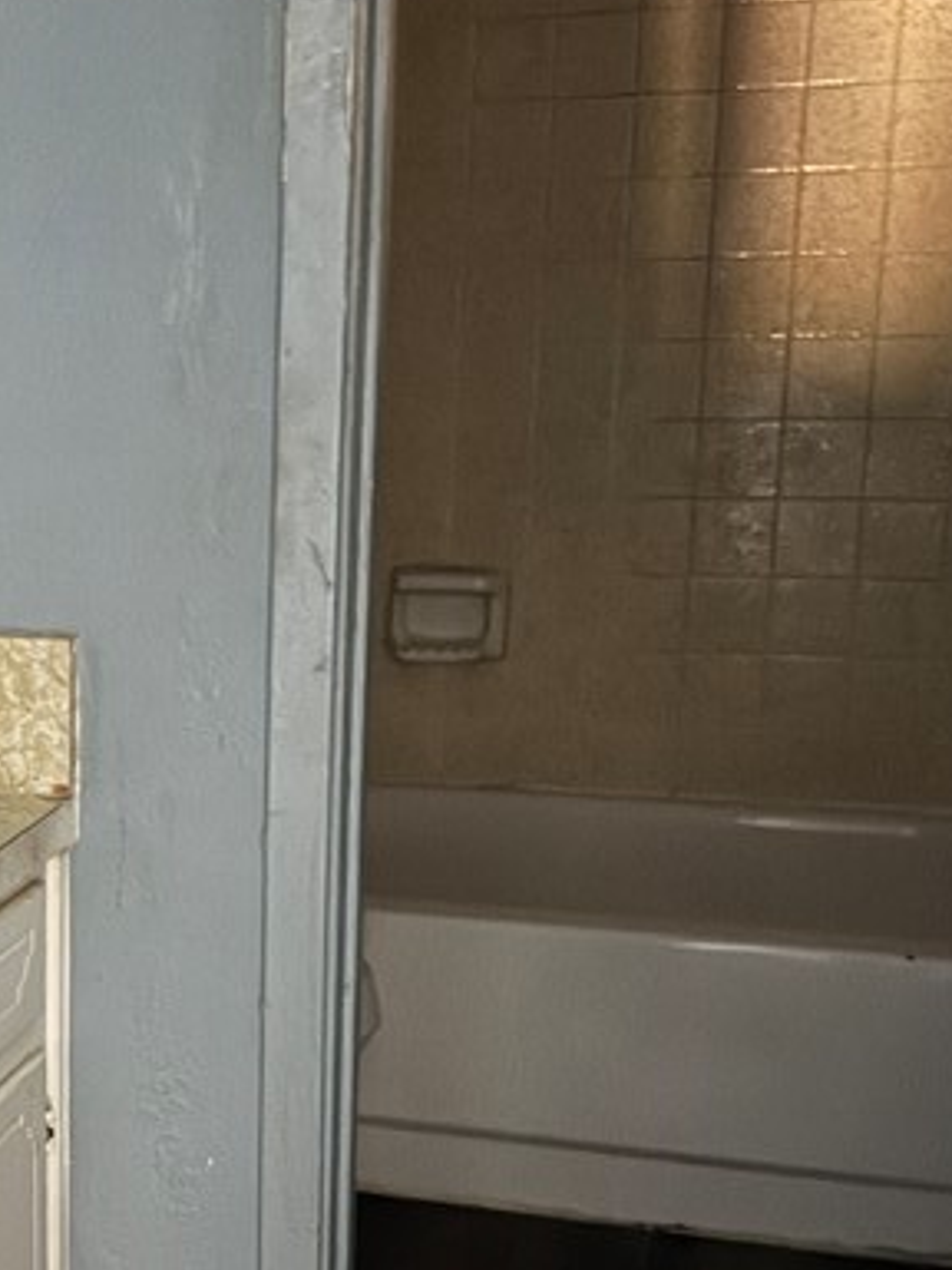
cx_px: -136
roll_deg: +2.5
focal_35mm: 64
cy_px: 903
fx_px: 2347
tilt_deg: -16.1
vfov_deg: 29.9
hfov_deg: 21.6
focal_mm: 6.76
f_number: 1.78
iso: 2000
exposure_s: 1/5
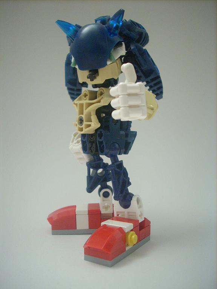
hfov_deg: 38.7
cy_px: 144
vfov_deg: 50.1
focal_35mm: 37
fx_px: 309
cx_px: 108
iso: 237
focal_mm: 6.2
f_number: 2.8
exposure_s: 1/4
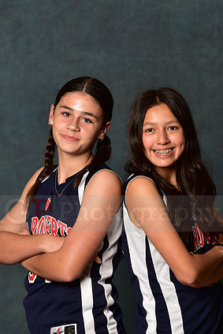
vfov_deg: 12.0
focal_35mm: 171
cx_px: 115
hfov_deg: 8.0
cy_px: 206
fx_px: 1587
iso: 200
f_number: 4.5
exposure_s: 1/200
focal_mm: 125
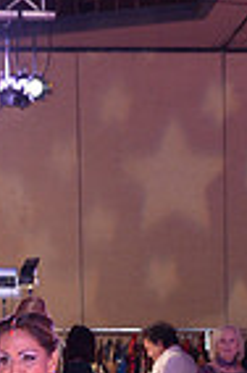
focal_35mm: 269
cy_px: 575
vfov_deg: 7.5
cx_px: 235
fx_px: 2782
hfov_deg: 5.1
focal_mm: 66
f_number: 5
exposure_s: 1/250
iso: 1250
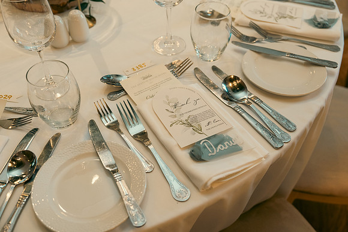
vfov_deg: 36.9
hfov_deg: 53.1
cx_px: 174
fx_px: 348
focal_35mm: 36
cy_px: 116
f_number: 3.5
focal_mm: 36
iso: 1600
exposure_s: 1/160
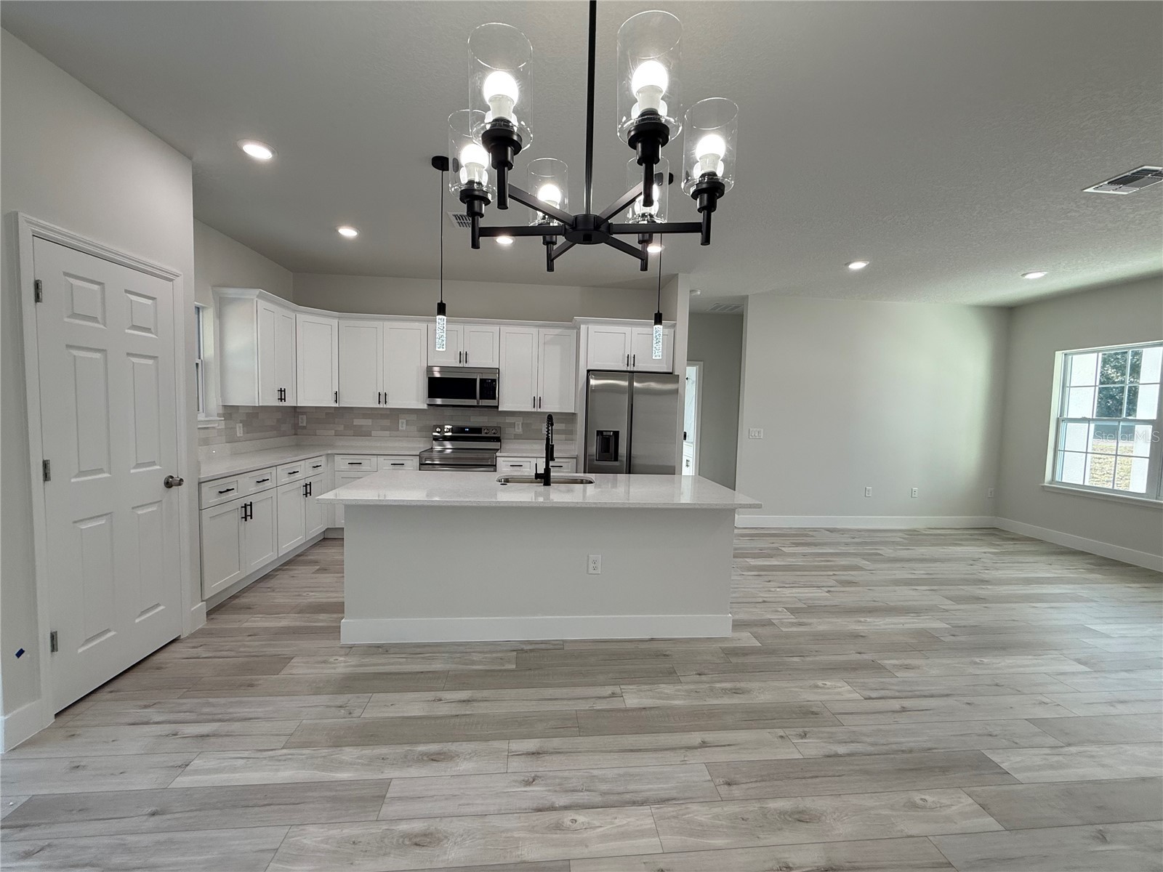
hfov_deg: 102.1
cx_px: 582
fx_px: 470
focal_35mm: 14
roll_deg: -1.6
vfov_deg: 85.7
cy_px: 436
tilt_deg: -3.4
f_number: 2.2
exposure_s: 1/120
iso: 100
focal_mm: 2.22
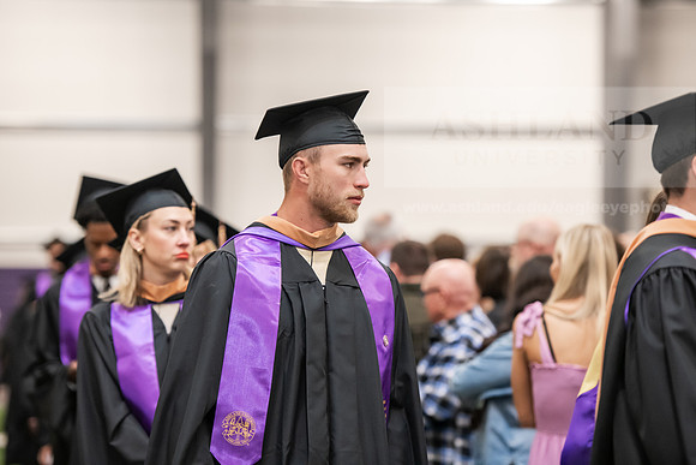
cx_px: 348
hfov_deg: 14.7
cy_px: 232
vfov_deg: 9.8
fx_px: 2707
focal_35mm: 140
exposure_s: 1/200
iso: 2500
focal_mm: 140
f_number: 3.2
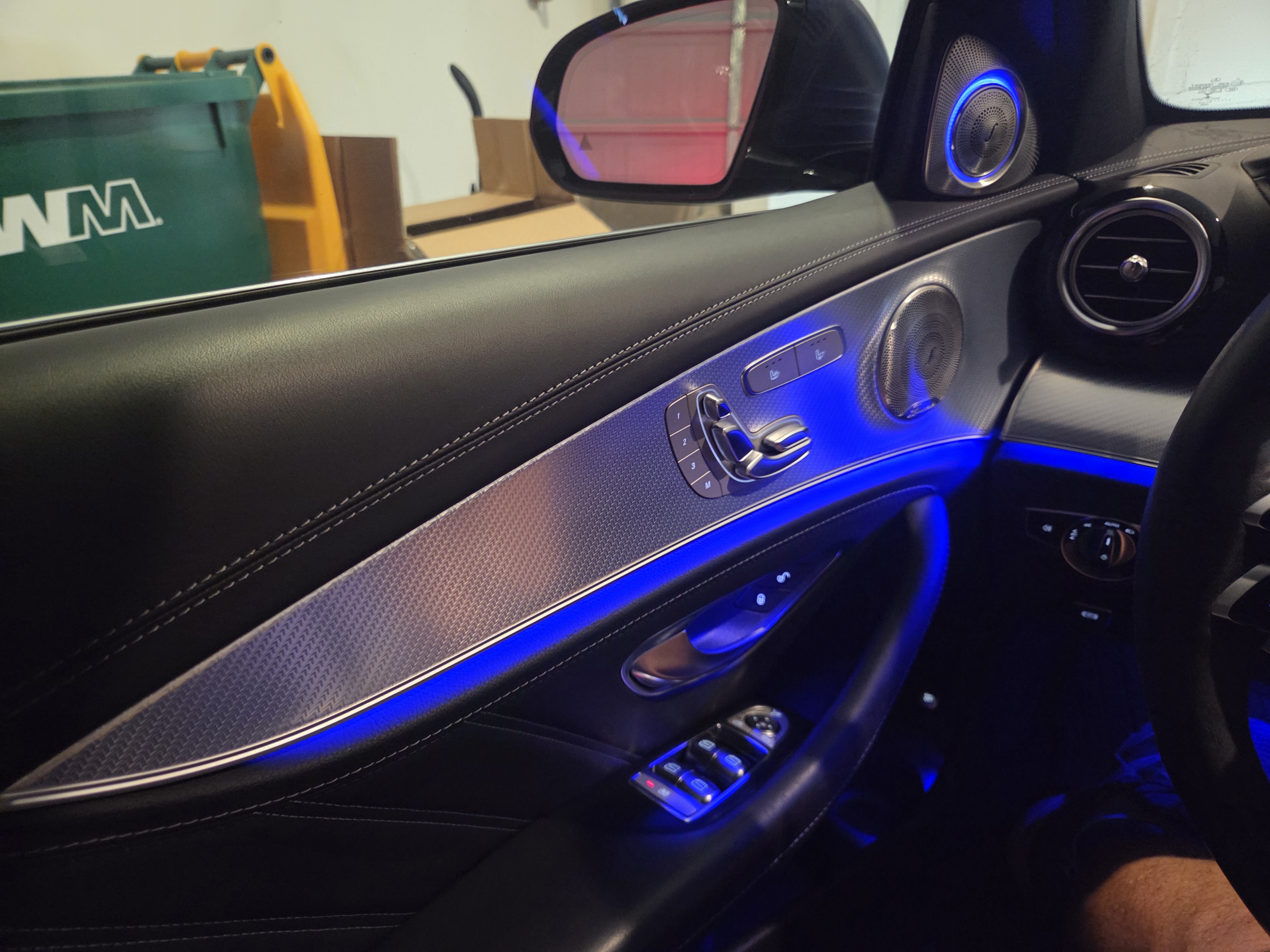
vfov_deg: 58.9
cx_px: 635
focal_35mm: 23
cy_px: 476
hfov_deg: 73.9
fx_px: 844
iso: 2000
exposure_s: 1/60
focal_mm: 5.4
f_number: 1.8
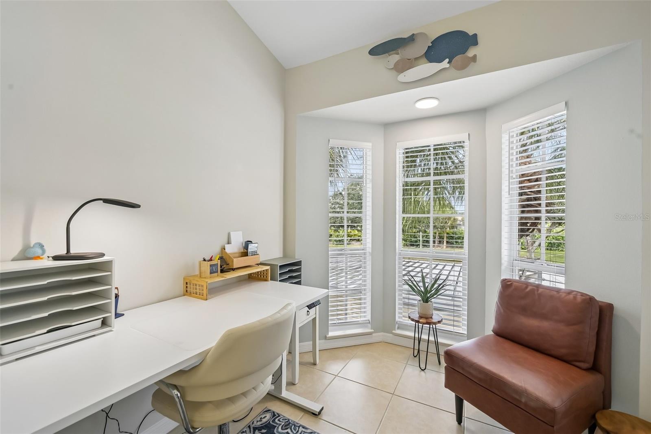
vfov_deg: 79.2
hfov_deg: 102.3
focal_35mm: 14
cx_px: 326
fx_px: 262
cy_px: 217
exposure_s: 1/160
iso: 400
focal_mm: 14.5
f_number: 8
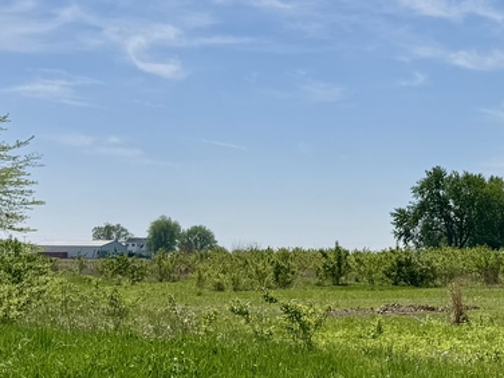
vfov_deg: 16.0
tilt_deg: +0.0
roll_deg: -0.6
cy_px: 229
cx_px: 517
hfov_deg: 20.5
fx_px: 1339
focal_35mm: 92
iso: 80
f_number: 1.78
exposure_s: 1/10417
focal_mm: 6.76
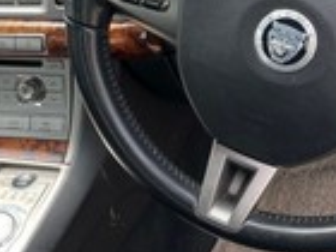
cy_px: 58
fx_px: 631
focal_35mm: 65
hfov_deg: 29.0
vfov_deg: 22.3
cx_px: 283
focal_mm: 4.2
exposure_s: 1/321
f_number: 1.6
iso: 32
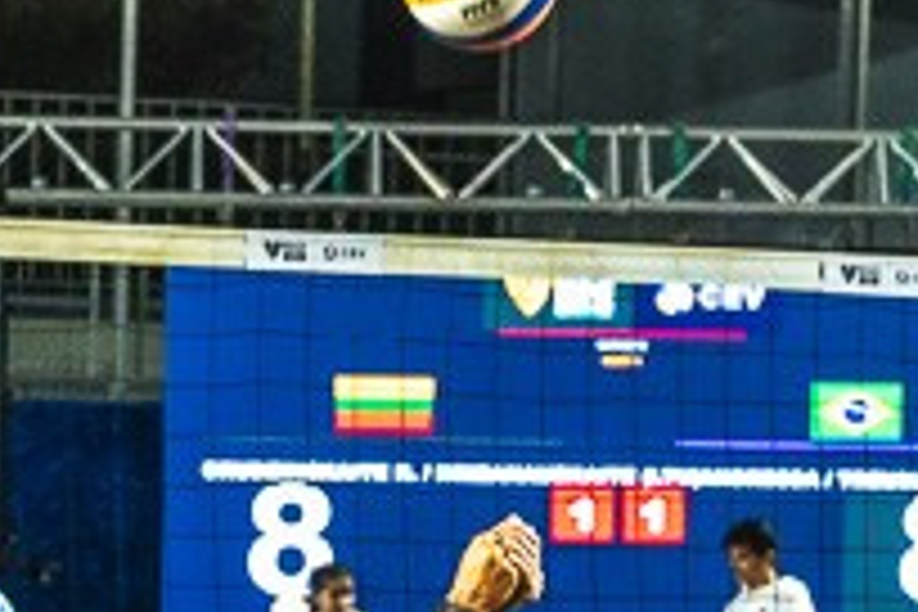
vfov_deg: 5.0
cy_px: 1096
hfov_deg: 7.6
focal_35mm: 270
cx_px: 27
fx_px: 6884
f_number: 3.2
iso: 1250
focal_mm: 43
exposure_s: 1/800
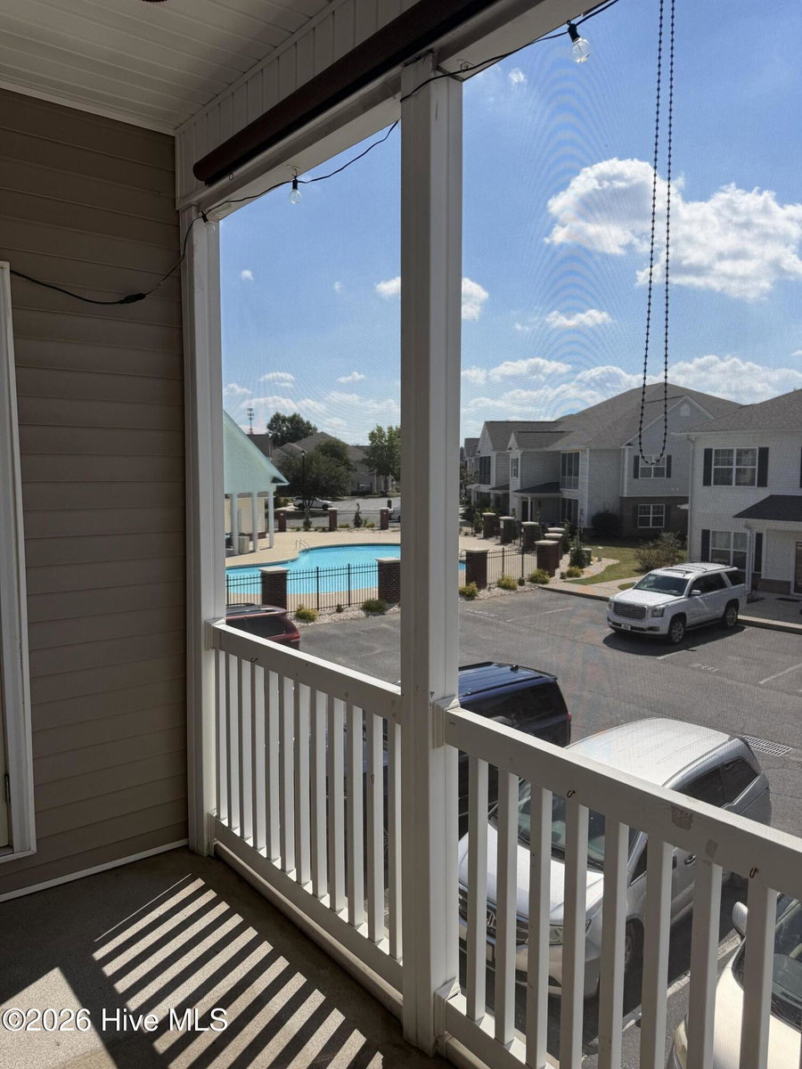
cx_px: 401
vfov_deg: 71.6
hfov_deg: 56.8
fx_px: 741
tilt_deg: -4.5
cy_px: 534
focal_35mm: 24
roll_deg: +0.3
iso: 80
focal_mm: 6.76
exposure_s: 1/5714
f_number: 1.78
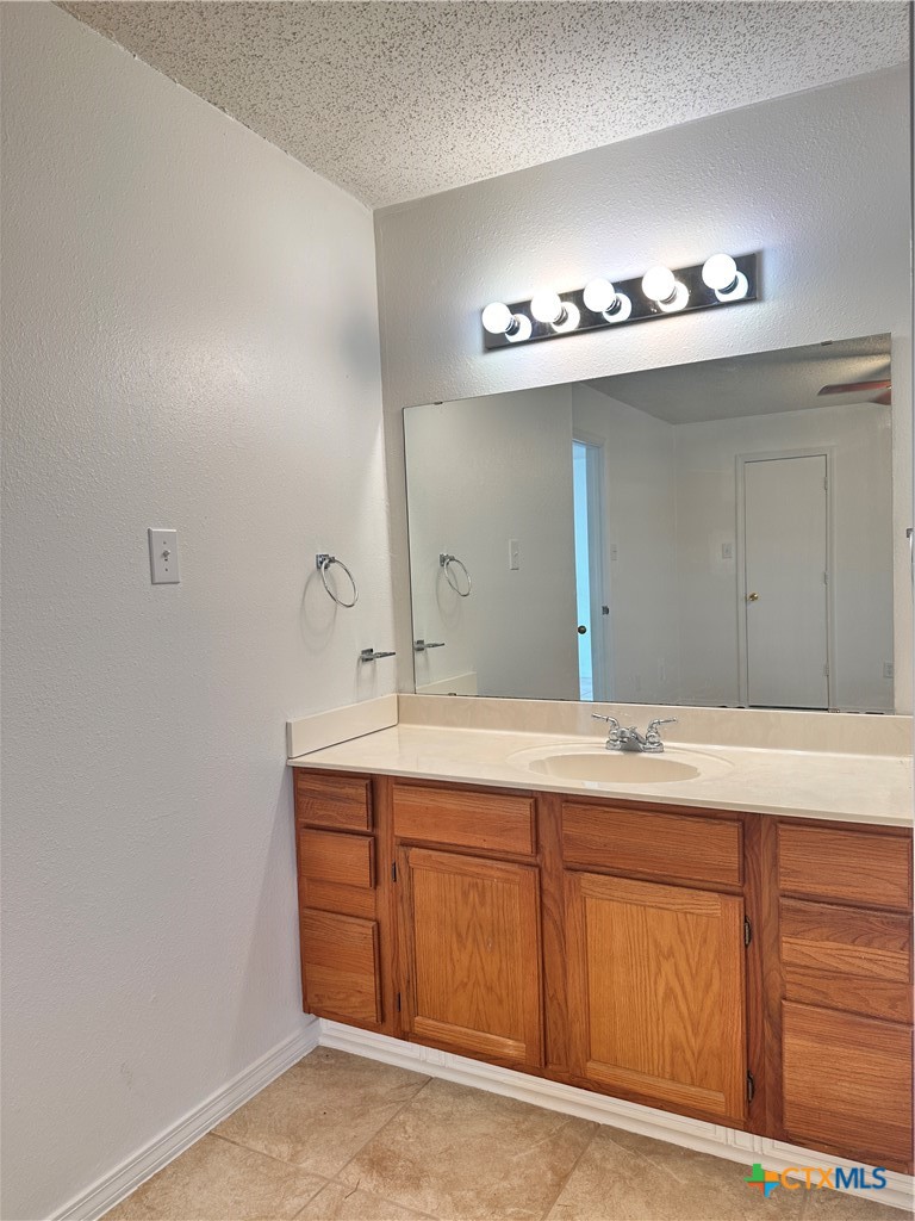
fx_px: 846
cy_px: 610
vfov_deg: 71.6
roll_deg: +1.3
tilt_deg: -3.0
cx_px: 458
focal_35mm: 24
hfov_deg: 56.8
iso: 125
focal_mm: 6.86
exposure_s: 1/60
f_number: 1.78
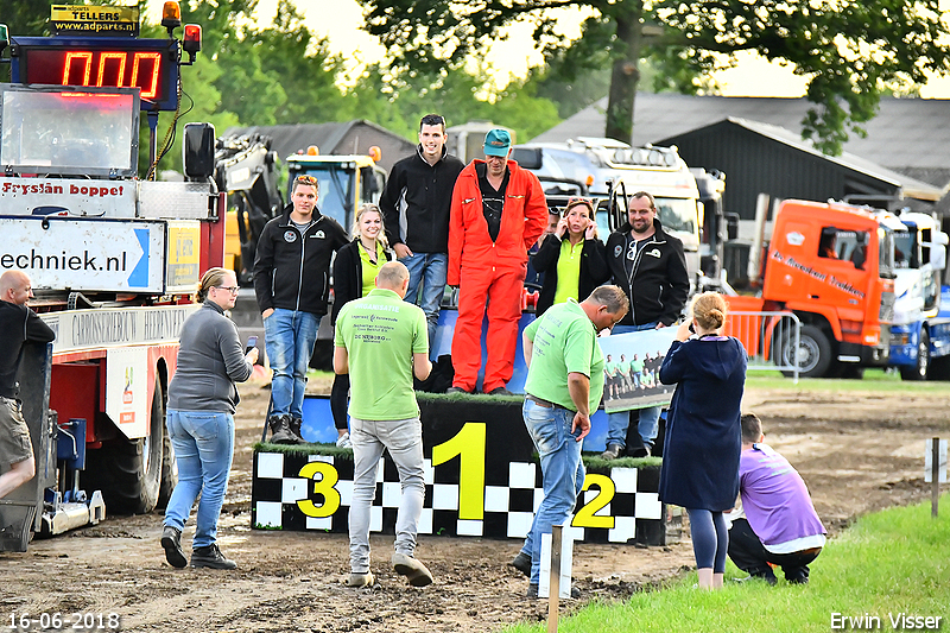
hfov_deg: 6.5
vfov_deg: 4.4
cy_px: 316
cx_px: 475
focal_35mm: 315
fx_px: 8310
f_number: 5.6
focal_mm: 210
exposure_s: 1/1000
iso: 2000
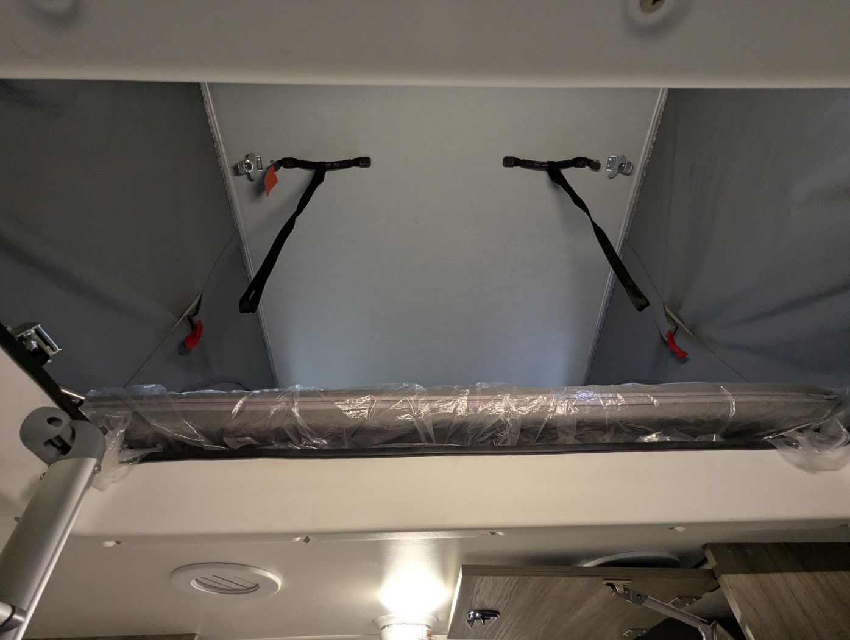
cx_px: 425
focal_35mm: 16
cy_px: 320
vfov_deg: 78.2
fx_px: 393
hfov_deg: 94.4
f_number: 2.2
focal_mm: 2.35
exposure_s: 1/38.1
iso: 232
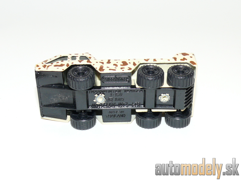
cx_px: 120
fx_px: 466
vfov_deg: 21.9
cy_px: 90
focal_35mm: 67
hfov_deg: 29.0
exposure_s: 1/30
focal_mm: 10.6
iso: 100
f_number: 4
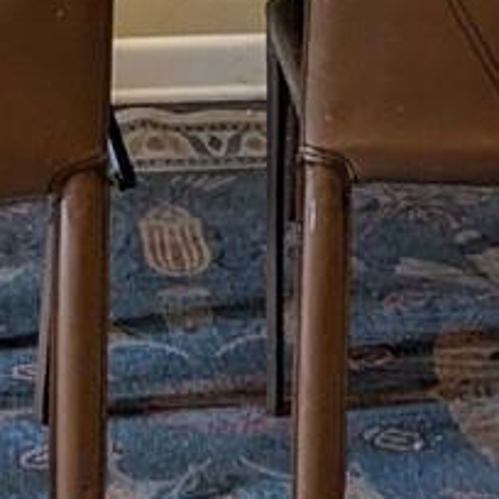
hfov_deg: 9.2
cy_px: -663
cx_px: 580
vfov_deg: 8.6
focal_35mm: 187
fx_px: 3050
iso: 44
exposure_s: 1/24
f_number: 1.73
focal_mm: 4.38
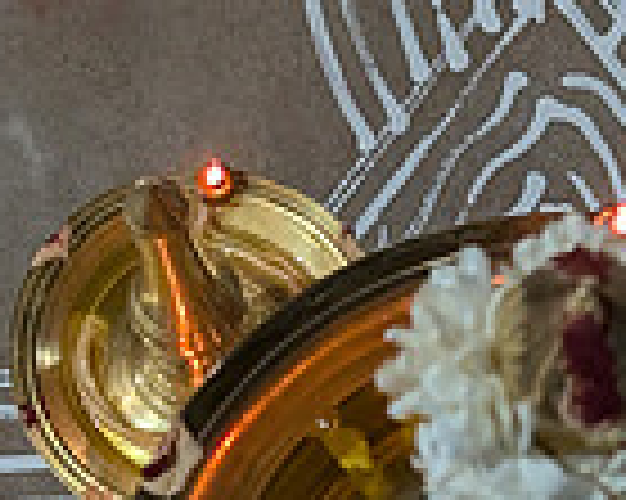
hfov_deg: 12.3
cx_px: 678
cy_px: 977
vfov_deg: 9.4
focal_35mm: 155
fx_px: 2870
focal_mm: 6.9
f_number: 1.68
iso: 186
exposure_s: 1/100
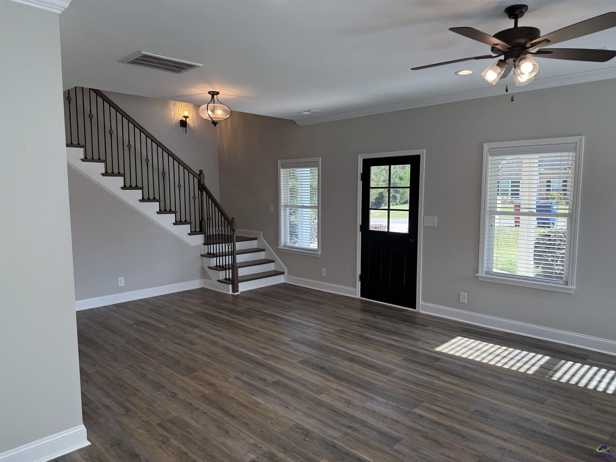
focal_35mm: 24
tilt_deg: -5.0
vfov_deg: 56.8
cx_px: 308
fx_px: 427
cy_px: 231
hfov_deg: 71.6
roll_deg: -0.3
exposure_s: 1/251
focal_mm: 6.76
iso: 100
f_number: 1.78
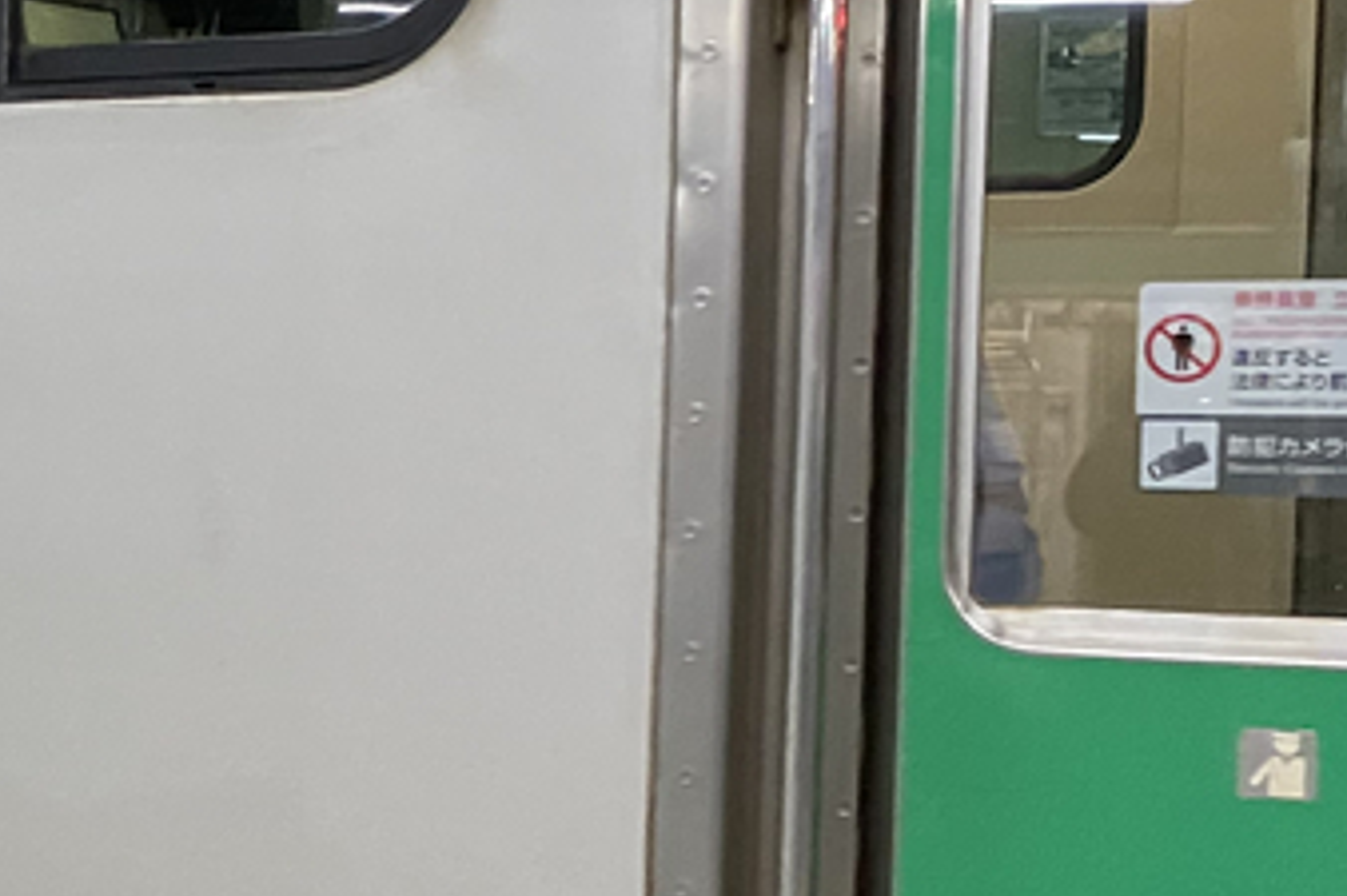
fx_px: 3590
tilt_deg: -4.6
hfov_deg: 18.5
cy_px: 581
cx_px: -733
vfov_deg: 14.2
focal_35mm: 96
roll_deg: -0.4
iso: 250
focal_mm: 4.25
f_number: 1.8
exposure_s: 1/50
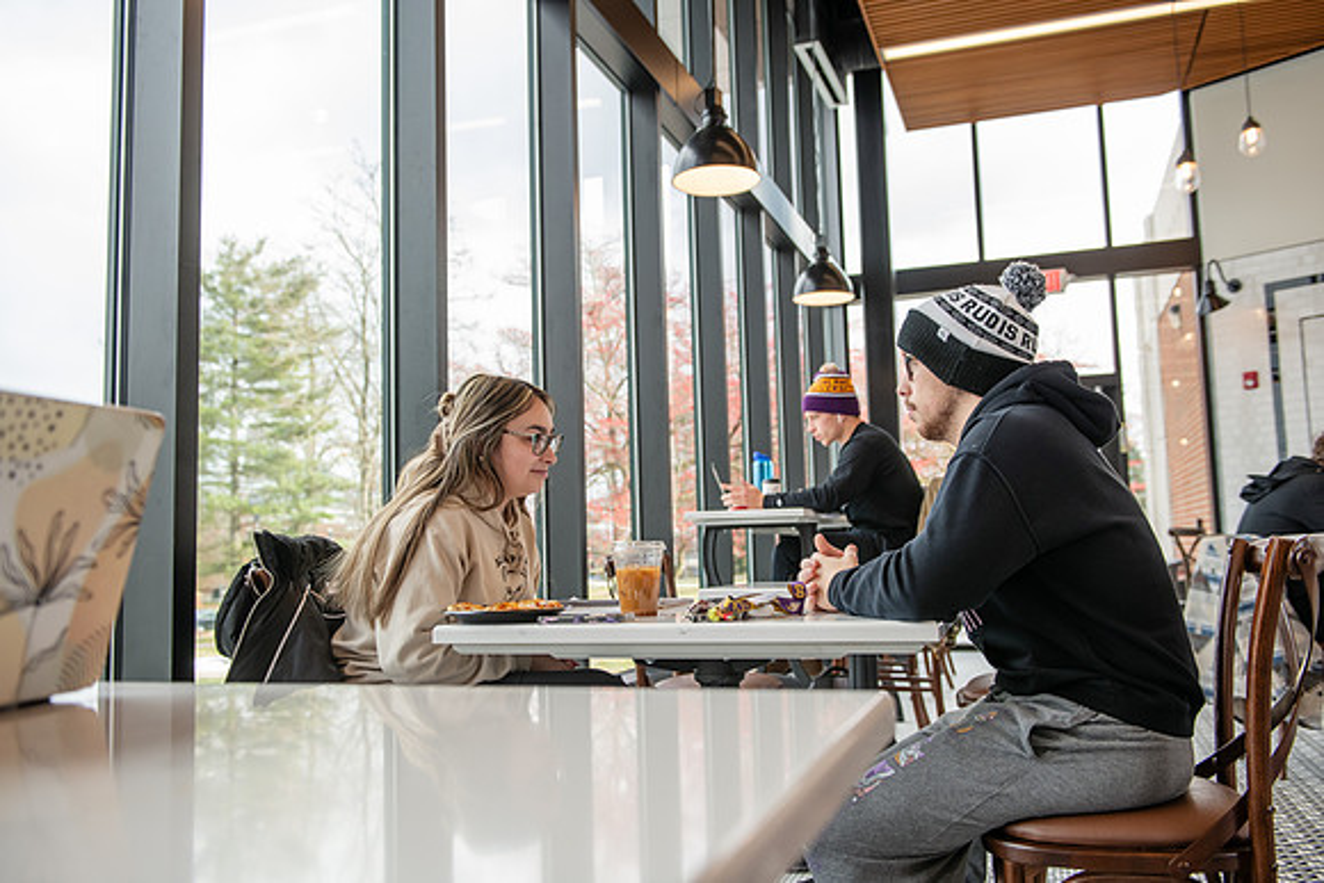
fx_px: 1177
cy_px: 442
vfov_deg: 41.1
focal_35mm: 32
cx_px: 662
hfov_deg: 58.7
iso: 400
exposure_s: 1/250
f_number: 3.5
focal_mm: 32
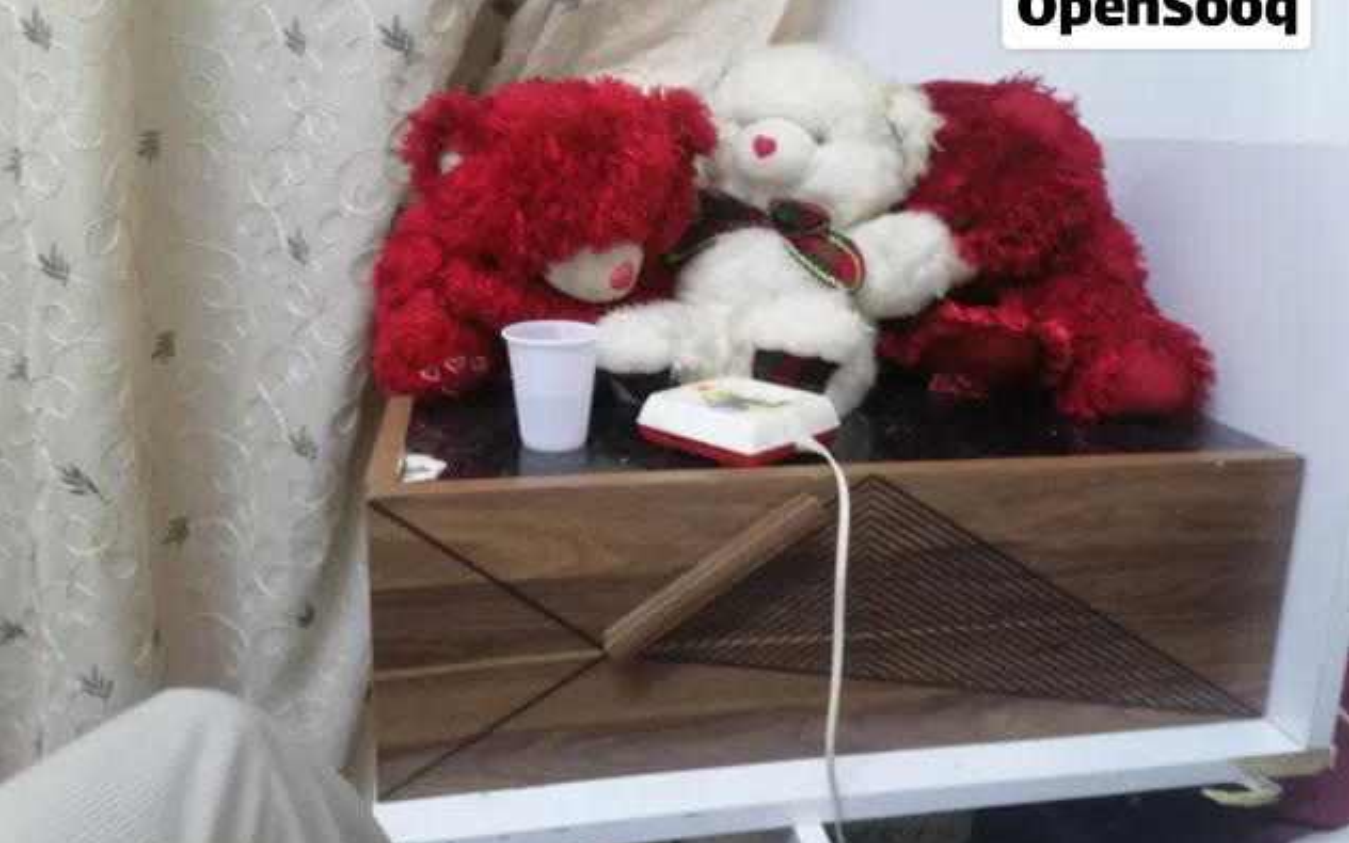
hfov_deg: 64.6
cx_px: 681
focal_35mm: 29
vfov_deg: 43.0
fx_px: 1066
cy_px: 356
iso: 400
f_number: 4
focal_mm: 5.3
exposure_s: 1/25.7
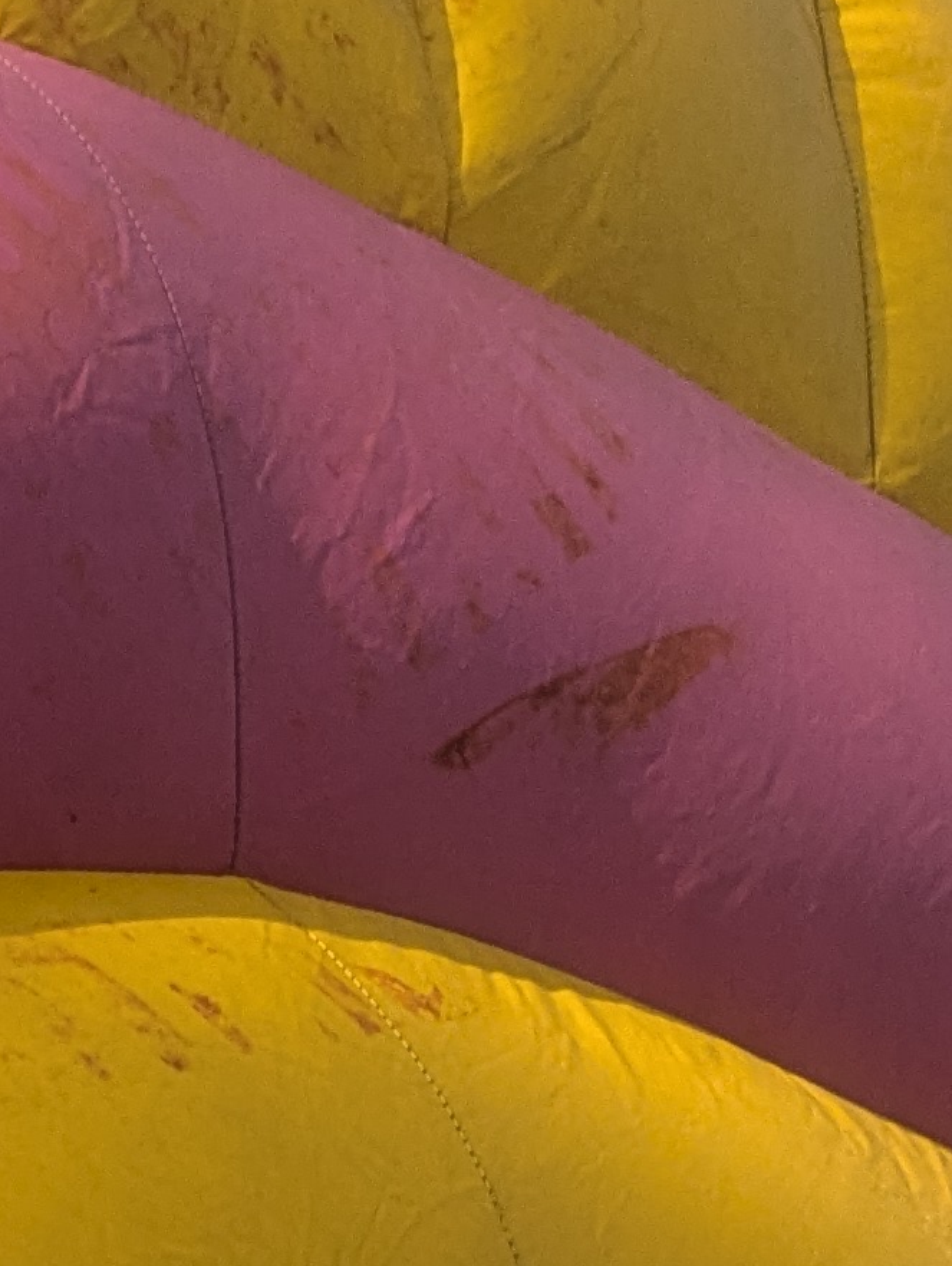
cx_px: -368
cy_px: 2498
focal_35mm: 131
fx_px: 4797
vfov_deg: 13.1
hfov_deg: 11.0
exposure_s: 1/1449
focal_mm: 5.43
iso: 60
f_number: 1.89
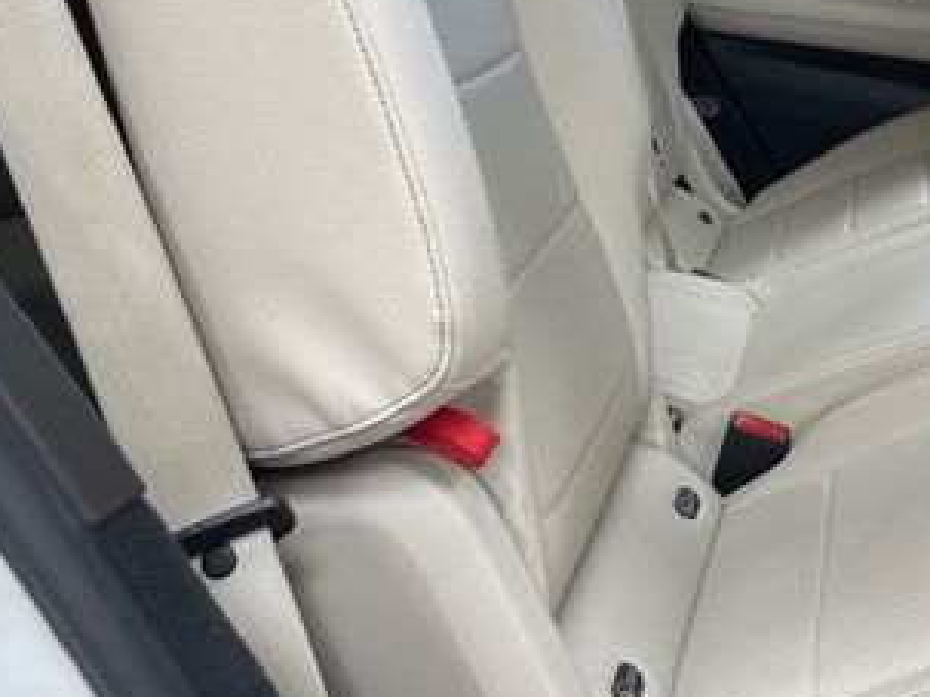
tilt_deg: -7.9
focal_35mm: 55
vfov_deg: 25.6
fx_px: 1477
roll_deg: +1.3
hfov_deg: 32.8
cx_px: 869
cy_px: 52
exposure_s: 1/60
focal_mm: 4.2
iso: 64
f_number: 1.6
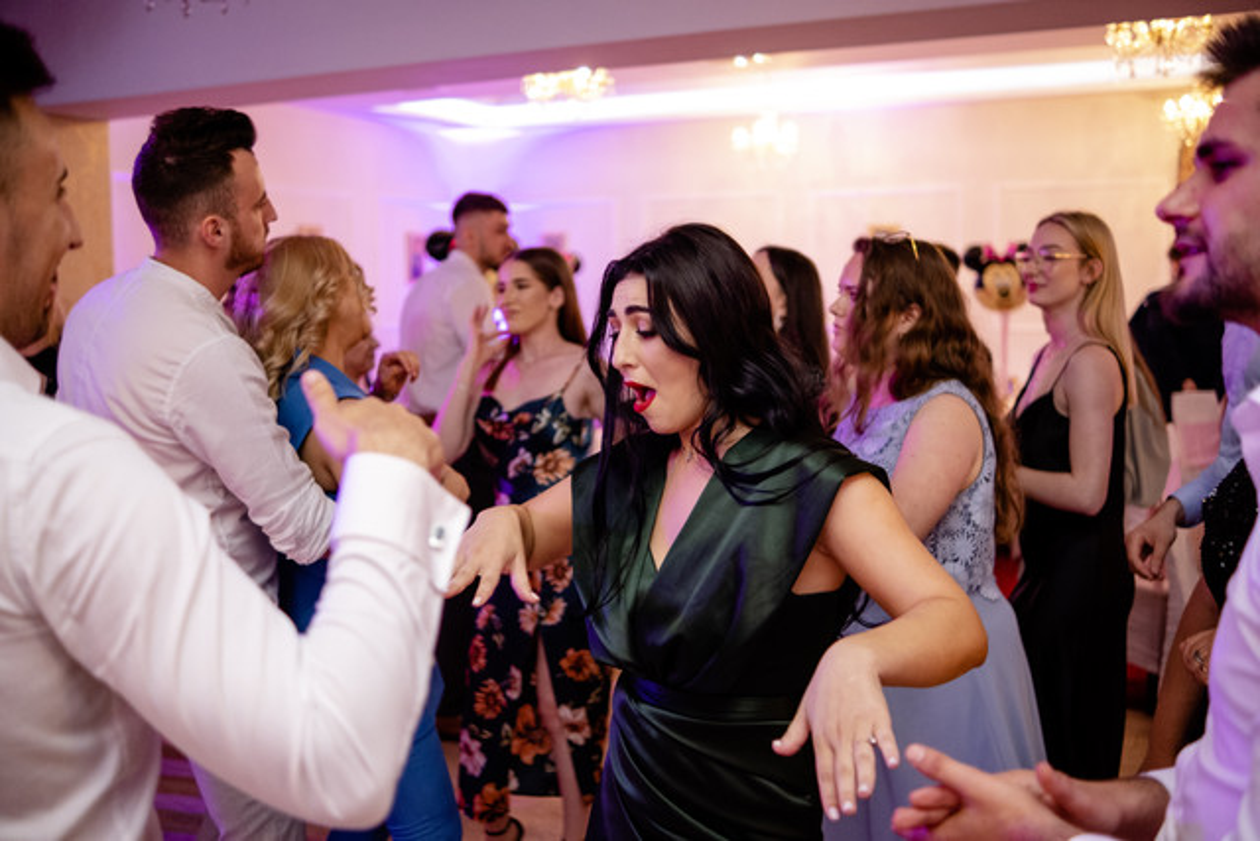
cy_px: 420
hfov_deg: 54.4
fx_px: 1225
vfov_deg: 37.9
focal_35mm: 35
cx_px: 630
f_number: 1.4
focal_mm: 23
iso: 1000
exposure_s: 1/200
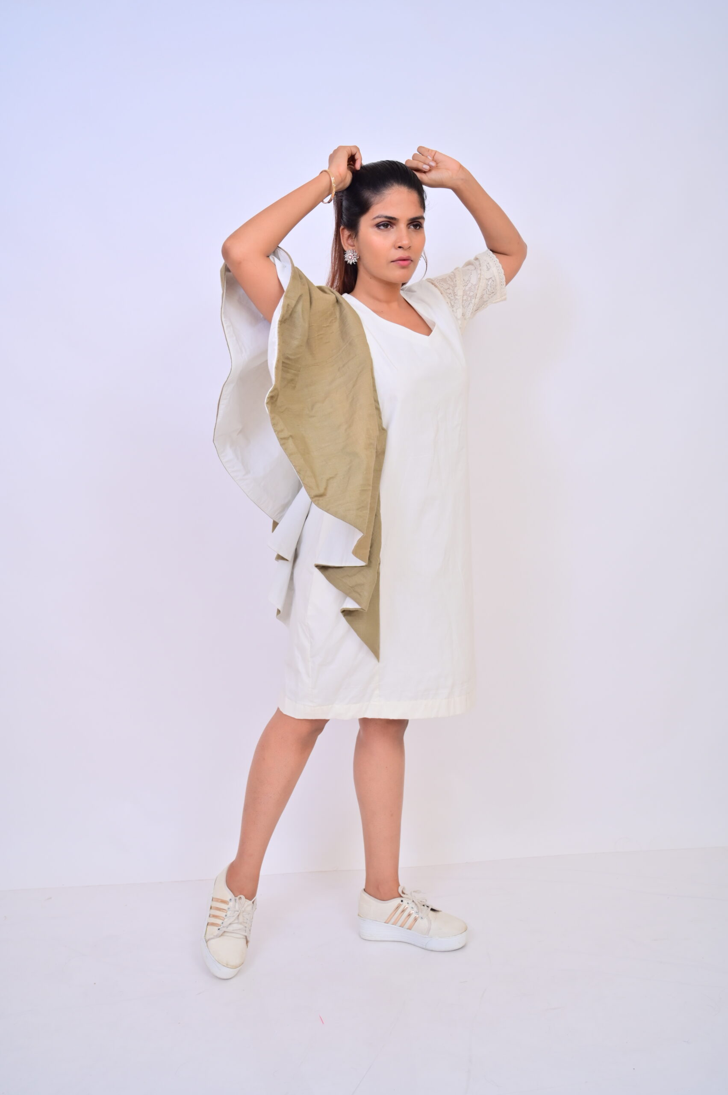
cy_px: 548
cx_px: 364
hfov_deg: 36.8
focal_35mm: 36
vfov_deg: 53.2
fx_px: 1094
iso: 200
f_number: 4.5
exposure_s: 1/125
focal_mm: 36
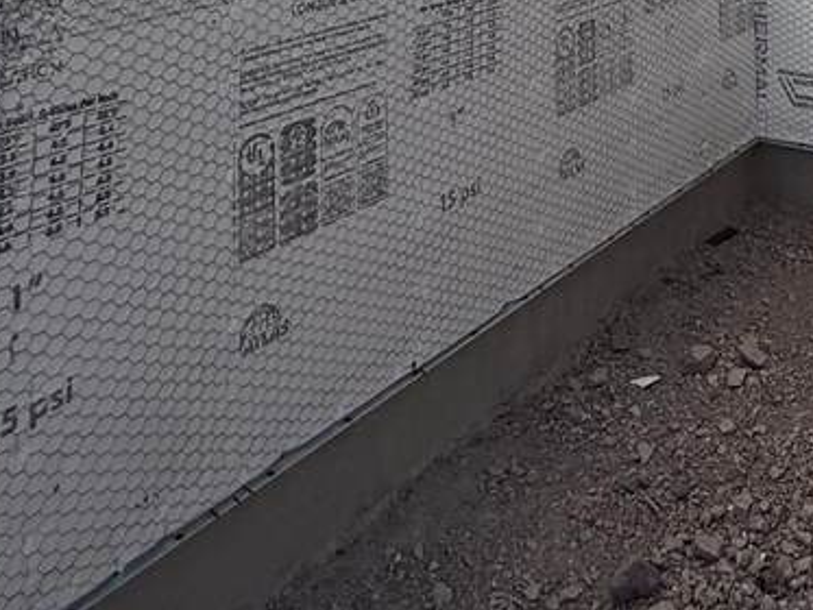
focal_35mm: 48
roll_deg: -0.3
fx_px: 1128
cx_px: 772
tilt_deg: +2.8
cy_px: -294
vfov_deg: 24.1
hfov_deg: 36.5
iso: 50
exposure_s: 1/4425
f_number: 2.2
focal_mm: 2.22
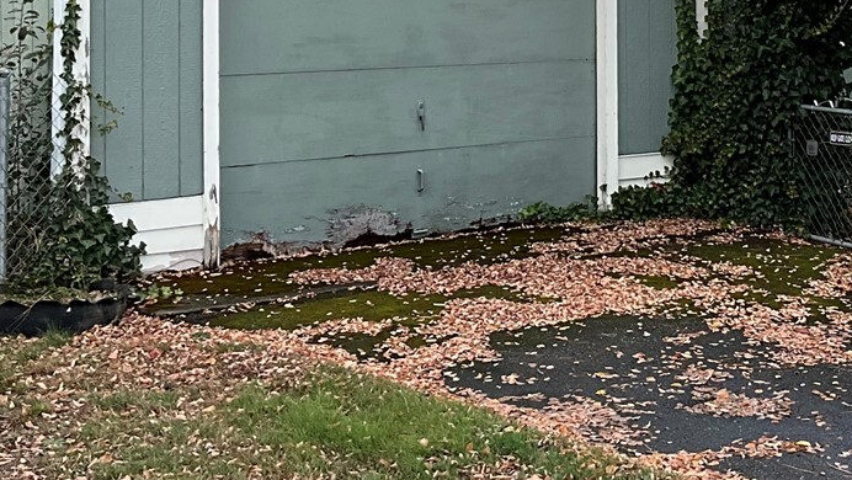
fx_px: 1650
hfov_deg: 28.5
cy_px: -43
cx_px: 649
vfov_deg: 16.1
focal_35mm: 73
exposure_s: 1/606
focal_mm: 3
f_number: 1.8
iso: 25
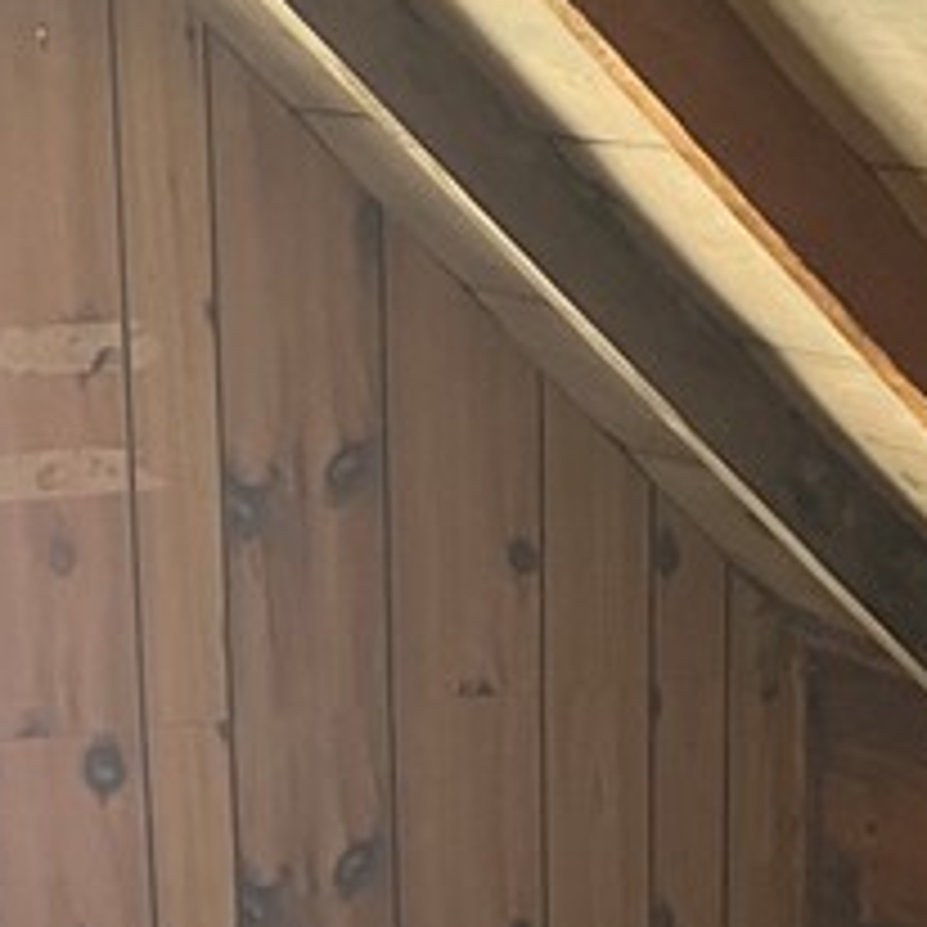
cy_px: 1282
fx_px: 3454
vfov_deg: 14.5
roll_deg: -0.3
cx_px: 626
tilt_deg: -20.3
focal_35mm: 114
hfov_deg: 15.3
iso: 500
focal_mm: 5.1
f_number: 1.6
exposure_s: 1/40
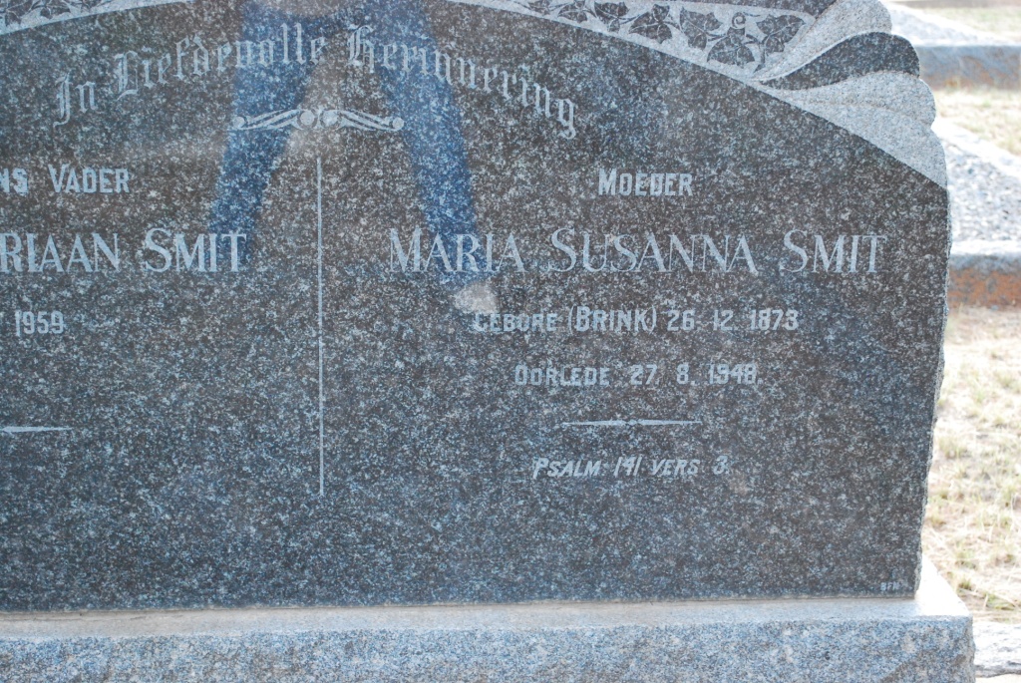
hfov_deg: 35.0
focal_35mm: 57
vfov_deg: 23.8
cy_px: 342
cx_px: 510
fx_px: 1618
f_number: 5.3
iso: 1600
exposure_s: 1/200
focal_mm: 38
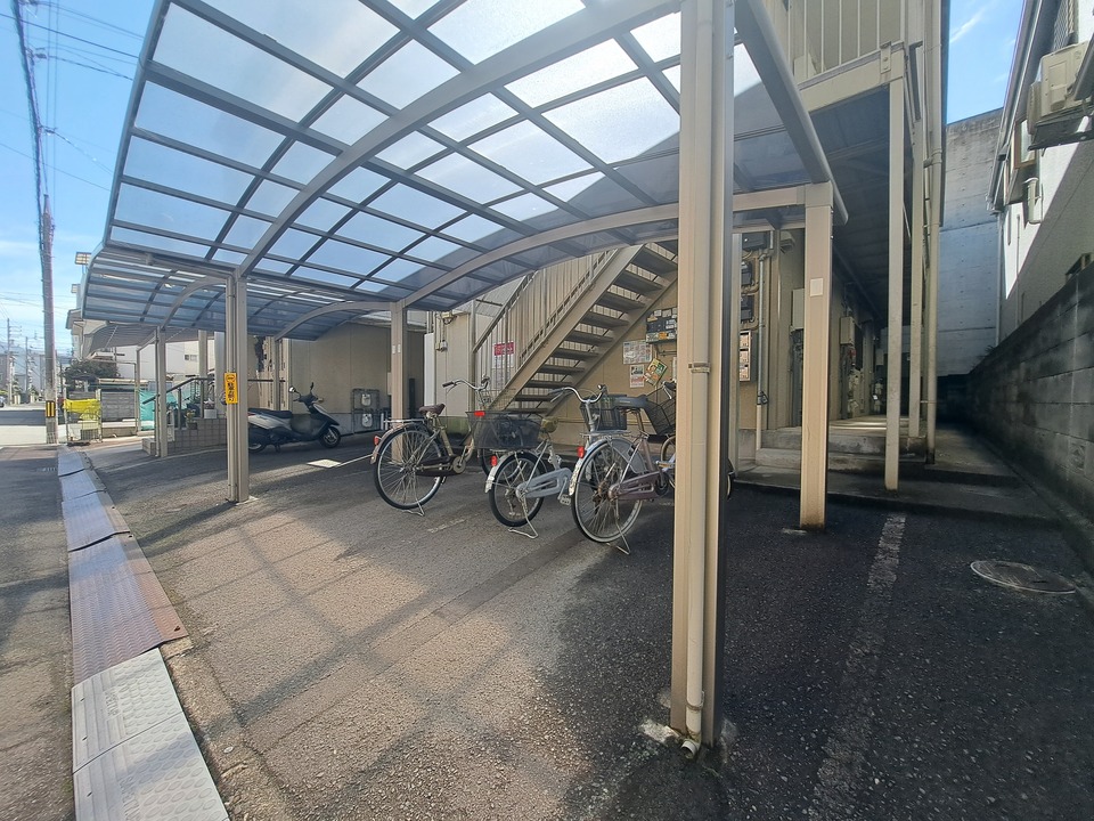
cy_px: 410
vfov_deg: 89.9
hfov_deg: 106.2
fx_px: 411
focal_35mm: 13
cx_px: 547
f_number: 2.2
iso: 50
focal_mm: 1.74
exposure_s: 1/382
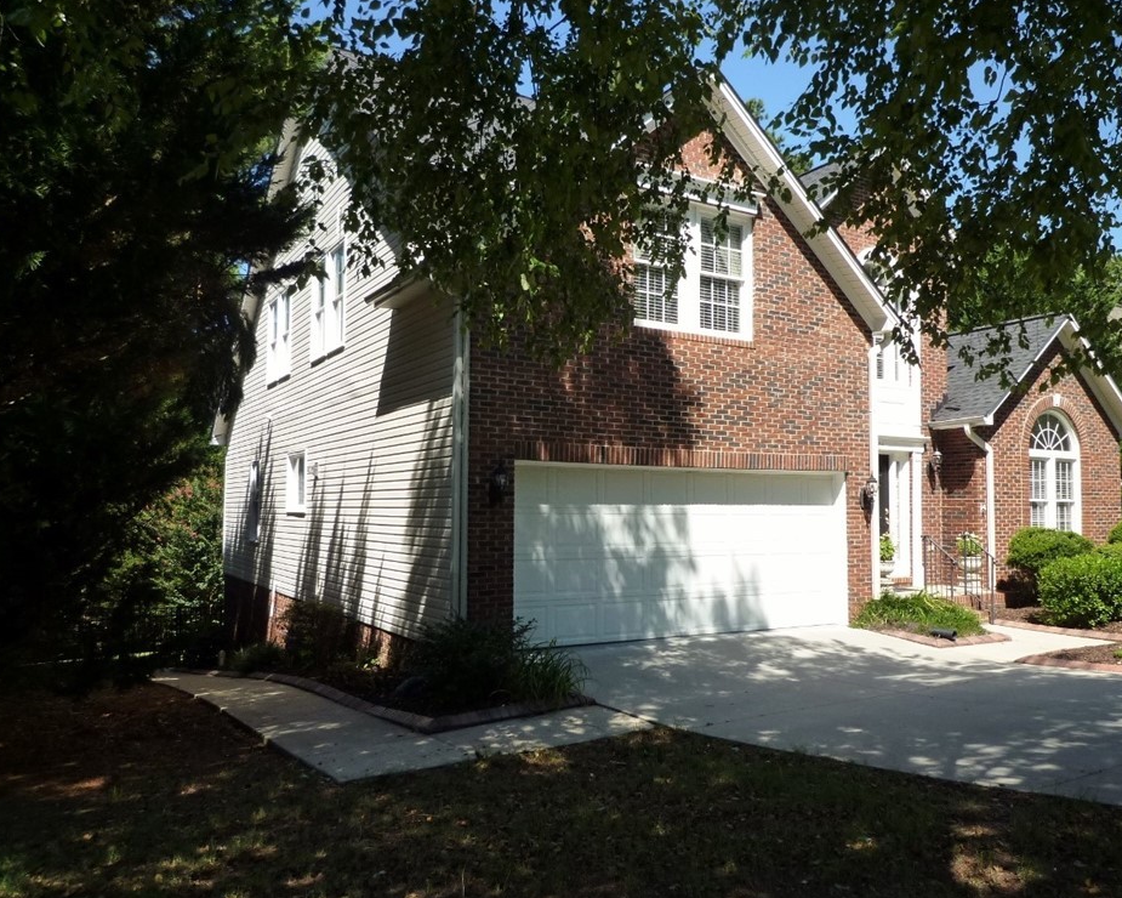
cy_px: 464
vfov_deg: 53.2
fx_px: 897
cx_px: 608
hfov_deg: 64.0
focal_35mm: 27
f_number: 3.2
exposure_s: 1/500
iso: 125
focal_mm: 4.4
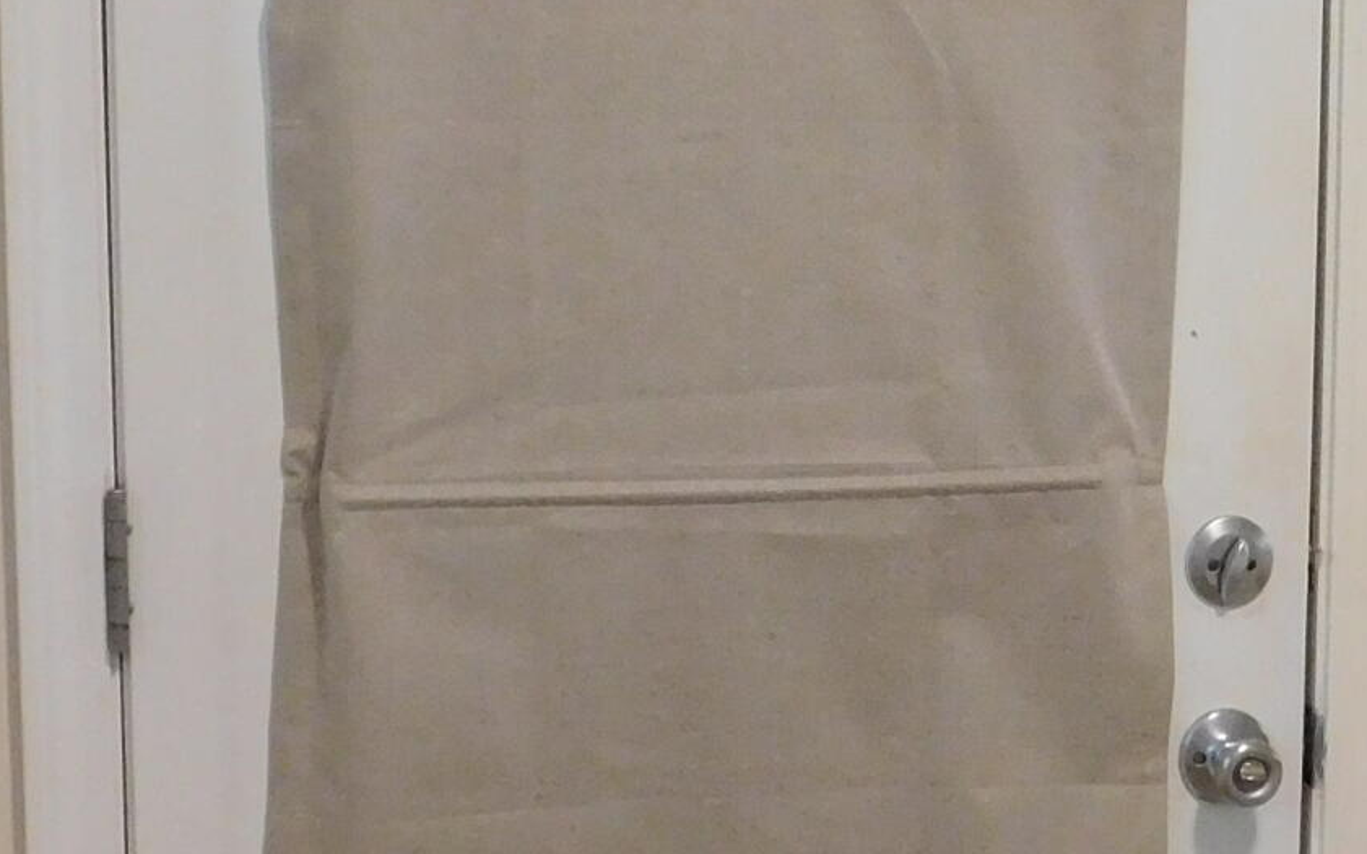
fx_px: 3240
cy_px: 420
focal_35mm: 87
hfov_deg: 23.7
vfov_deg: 15.0
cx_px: 874
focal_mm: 4
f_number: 3
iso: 360
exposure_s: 1/30
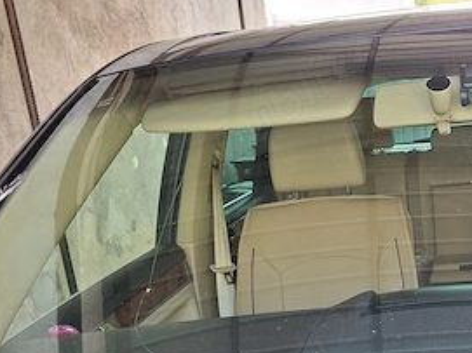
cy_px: 363
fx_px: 695
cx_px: 448
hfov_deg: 34.8
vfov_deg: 26.8
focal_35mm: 51
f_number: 1.8
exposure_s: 1/100
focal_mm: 5.54
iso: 50
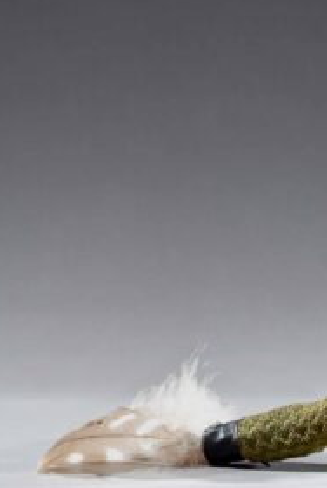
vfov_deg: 8.8
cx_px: 440
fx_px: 3153
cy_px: -26
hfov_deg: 5.9
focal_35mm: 232
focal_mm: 85
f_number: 11
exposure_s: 1/125
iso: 50
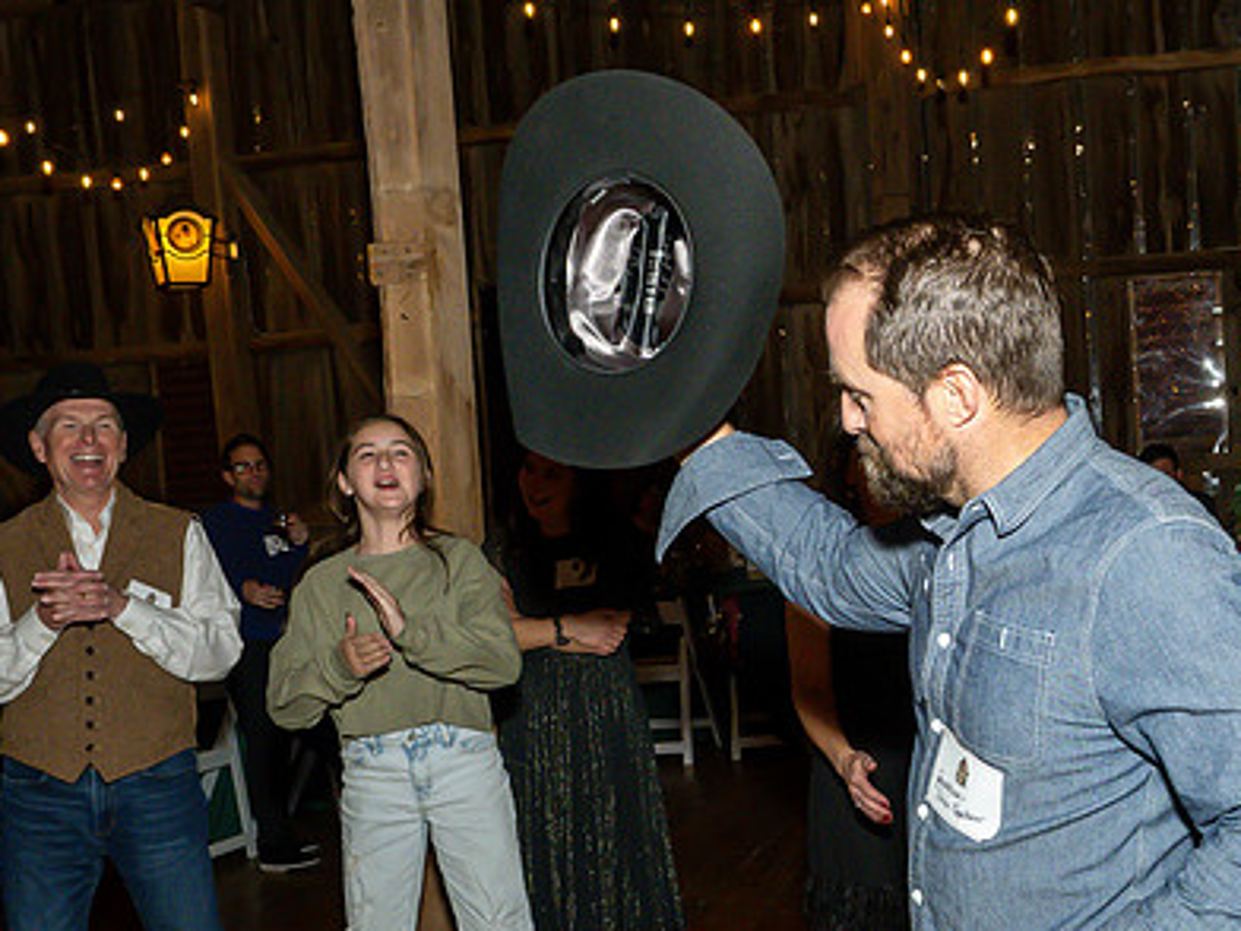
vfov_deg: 30.2
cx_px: 904
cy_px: 549
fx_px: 1721
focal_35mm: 48
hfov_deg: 38.8
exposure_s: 1/250
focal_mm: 17
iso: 640
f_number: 8
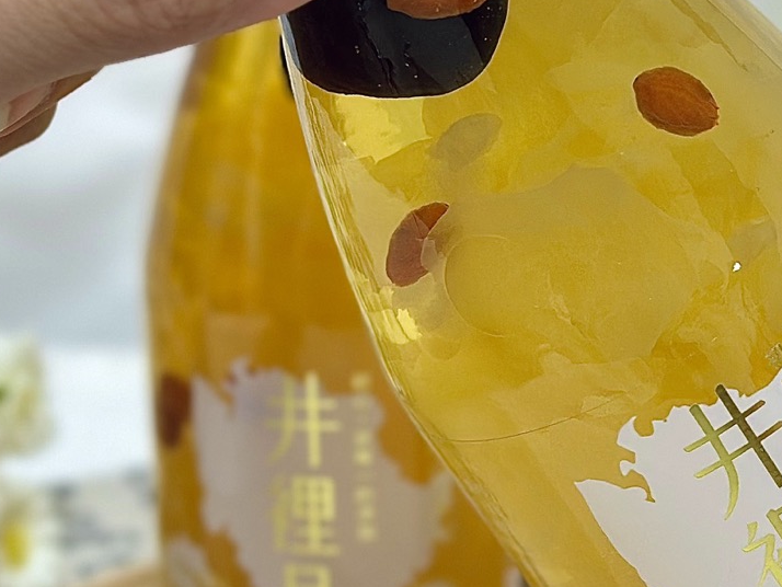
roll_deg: +0.5
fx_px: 2734
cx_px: 487
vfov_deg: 12.3
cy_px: 271
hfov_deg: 16.3
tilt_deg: -18.3
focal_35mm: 121
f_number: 1.78
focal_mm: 6.86
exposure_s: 1/60
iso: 100
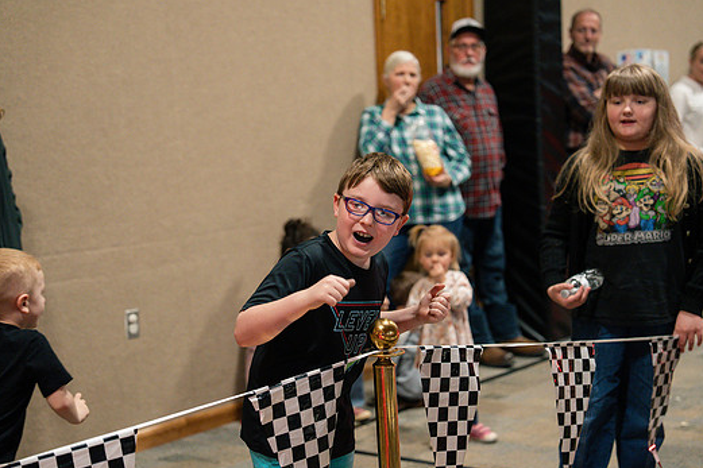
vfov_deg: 17.5
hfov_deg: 26.0
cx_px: 364
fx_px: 1523
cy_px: 260
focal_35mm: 78
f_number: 2.8
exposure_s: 1/320
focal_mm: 70
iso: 2500
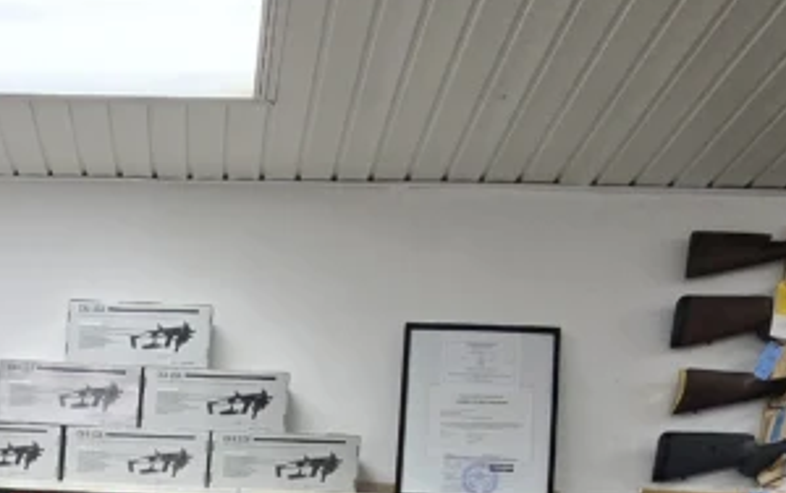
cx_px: 63
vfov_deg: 20.4
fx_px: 1008
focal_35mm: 47
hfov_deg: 39.2
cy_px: 865
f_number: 2.2
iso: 50
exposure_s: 1/60
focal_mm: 2.2
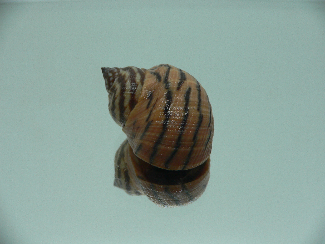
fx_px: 329
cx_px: 162
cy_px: 122
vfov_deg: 40.7
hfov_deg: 52.6
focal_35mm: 35
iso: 80
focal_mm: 4.6
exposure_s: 1/60
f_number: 2.8
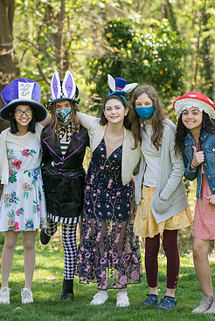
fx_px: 1225
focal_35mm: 137
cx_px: 70
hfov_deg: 10.0
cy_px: 157
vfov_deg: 15.0
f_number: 3.2
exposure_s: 1/320
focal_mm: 87
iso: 100
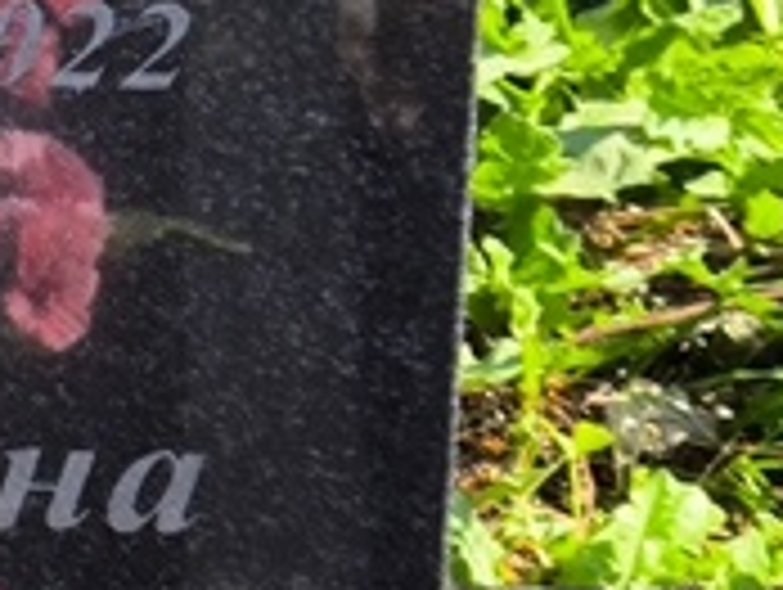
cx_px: -569
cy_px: 189
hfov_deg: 8.3
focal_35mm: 229
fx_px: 5187
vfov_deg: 6.5
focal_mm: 4.71
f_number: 1.7
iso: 50
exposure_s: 1/444
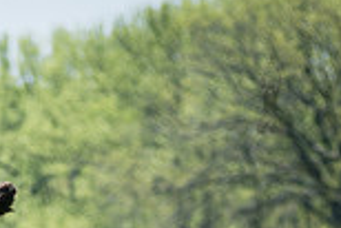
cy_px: 410
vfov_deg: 2.5
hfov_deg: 3.8
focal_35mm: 544
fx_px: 5158
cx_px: -210
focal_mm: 125
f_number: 3.5
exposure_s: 1/640
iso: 100
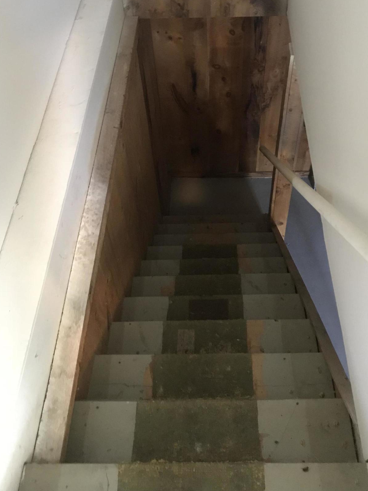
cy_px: 185
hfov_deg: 40.6
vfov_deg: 52.1
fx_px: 496
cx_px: 211
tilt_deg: -49.4
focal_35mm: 35
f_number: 1.8
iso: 100
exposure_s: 1/4
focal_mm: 3.99
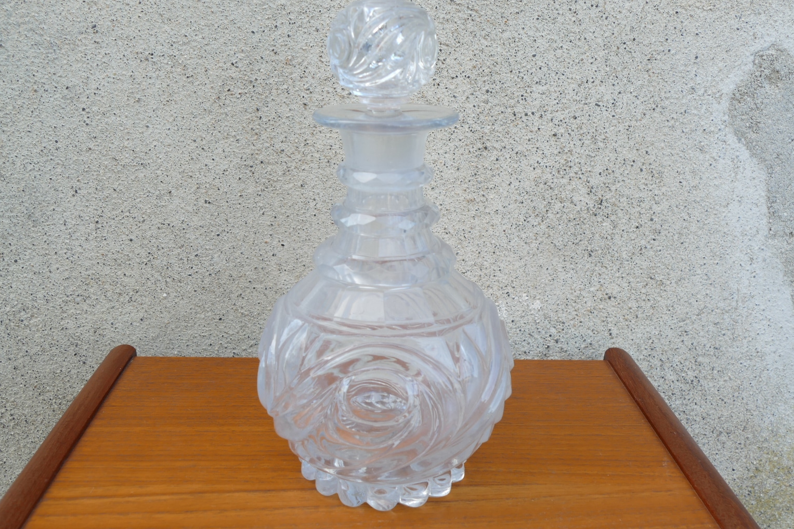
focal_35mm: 35
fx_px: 772
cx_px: 383
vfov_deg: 37.8
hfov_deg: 54.4
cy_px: 251
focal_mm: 11.86
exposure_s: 1/100
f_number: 4.5
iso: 125
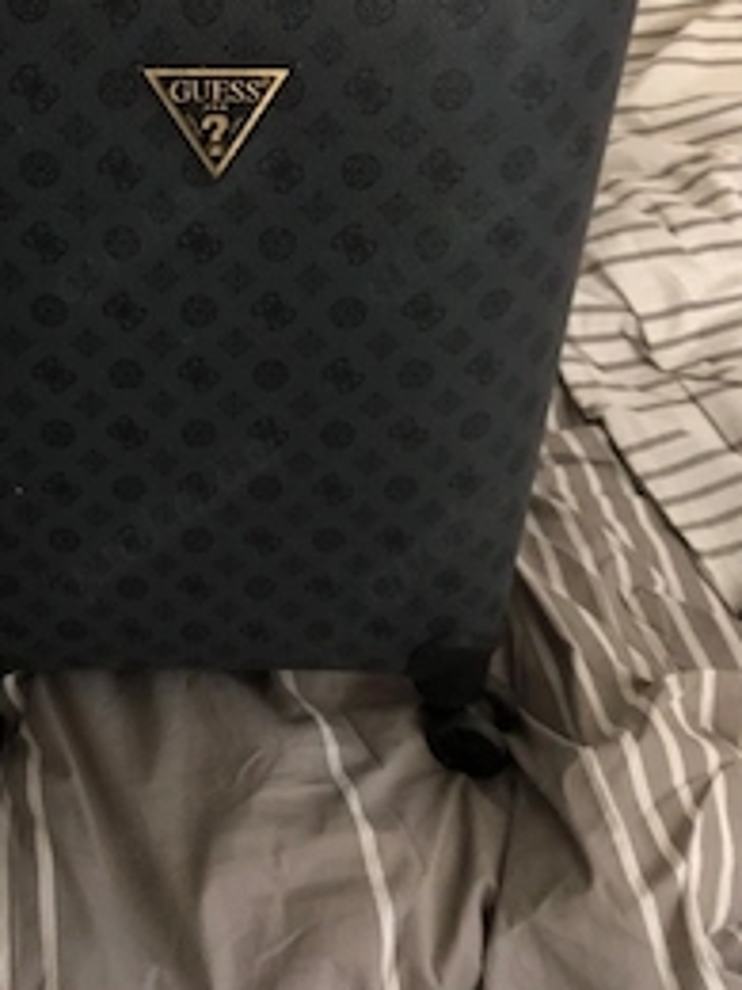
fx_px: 1229
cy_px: 251
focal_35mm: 43
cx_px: 209
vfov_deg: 42.5
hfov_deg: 33.1
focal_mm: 3.99
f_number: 1.8
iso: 160
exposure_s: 1/4
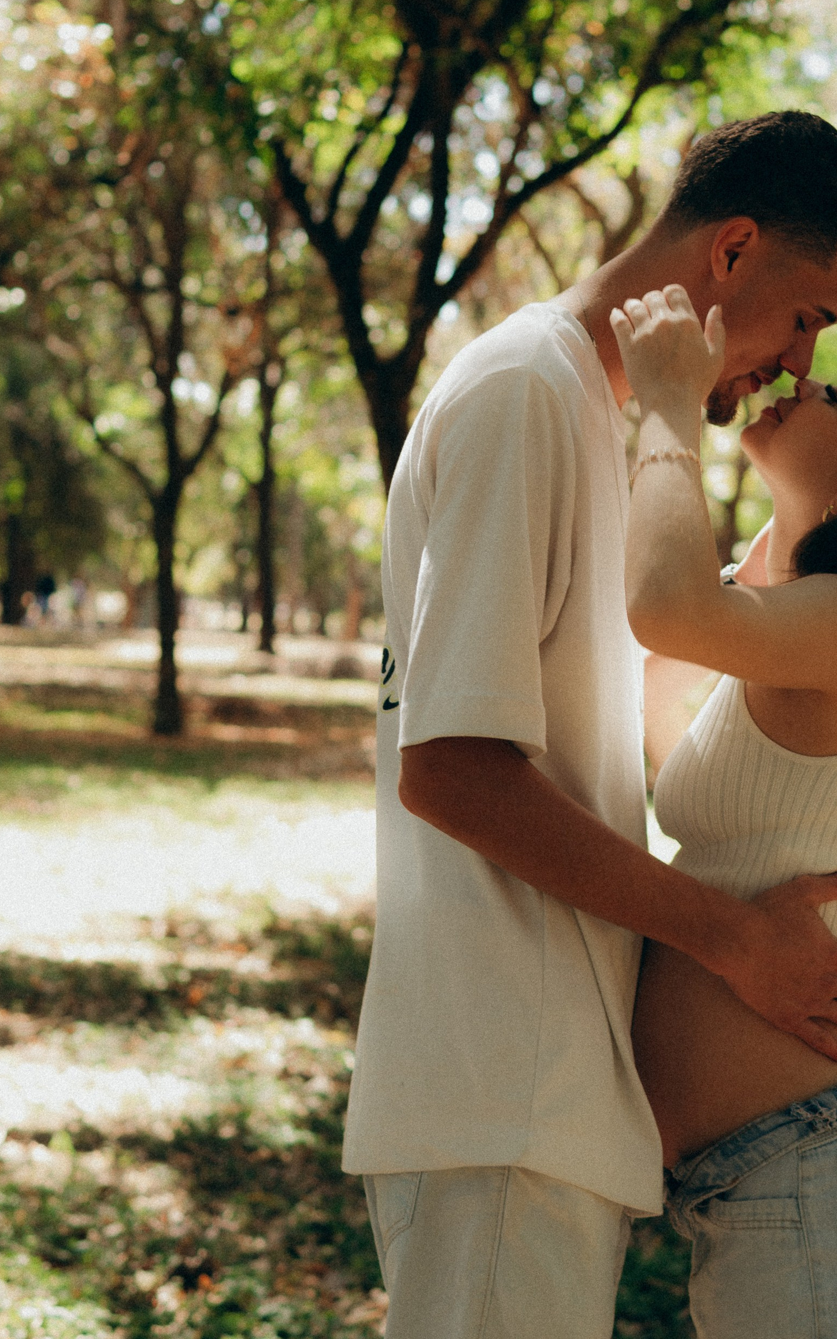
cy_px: 525
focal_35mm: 76
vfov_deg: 27.1
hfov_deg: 17.1
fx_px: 2774
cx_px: 597
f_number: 2.2
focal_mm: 30
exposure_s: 1/160
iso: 100
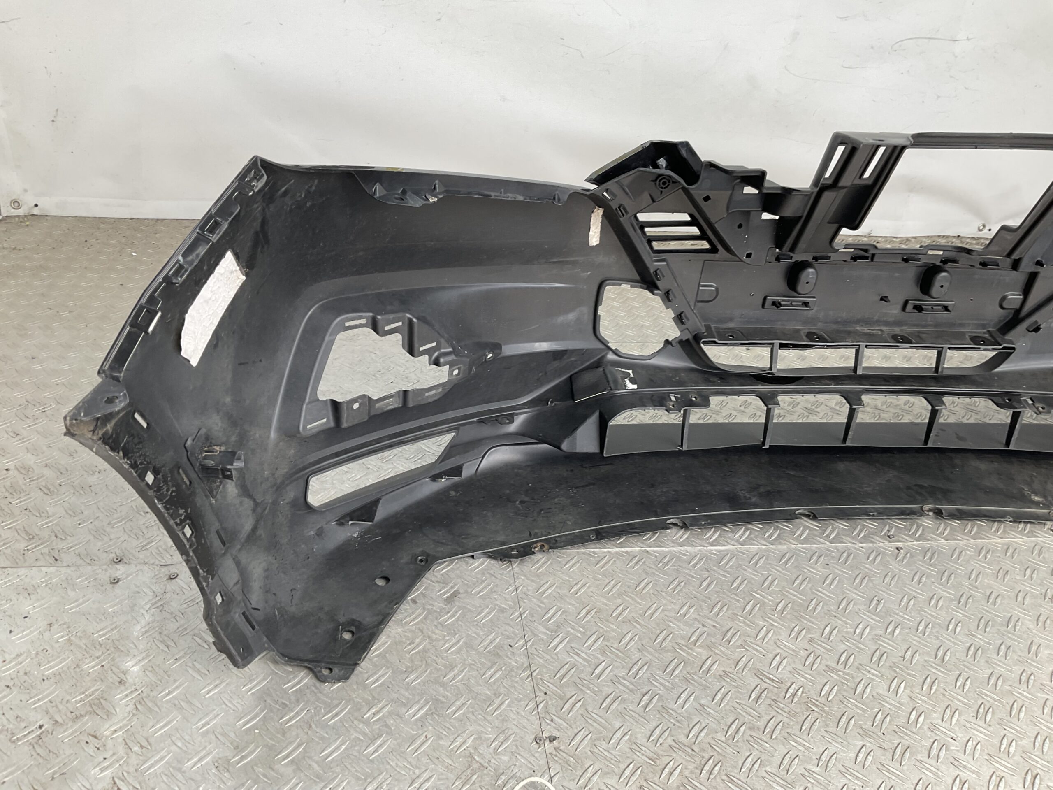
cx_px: 526
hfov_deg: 61.7
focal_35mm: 29
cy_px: 395
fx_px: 882
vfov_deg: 48.2
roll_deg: -8.8
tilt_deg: -30.6
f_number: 1.8
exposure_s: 1/120
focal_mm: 3
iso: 20
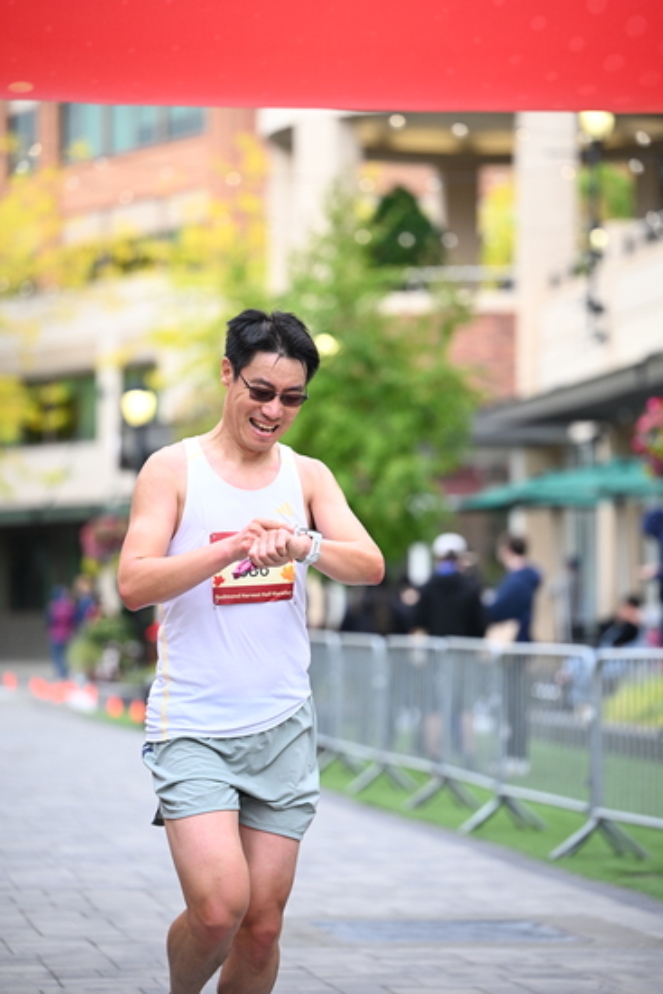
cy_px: 497
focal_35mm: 130
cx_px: 332
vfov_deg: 15.8
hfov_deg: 10.6
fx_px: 3589
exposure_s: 1/1250
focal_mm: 130
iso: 1000
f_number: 2.8
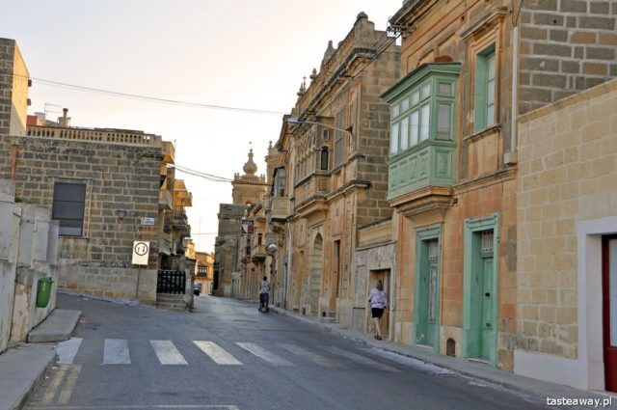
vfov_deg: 28.0
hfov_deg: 41.2
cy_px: 205
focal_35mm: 48
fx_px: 822
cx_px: 308
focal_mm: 32
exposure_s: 1/200
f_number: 8
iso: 200
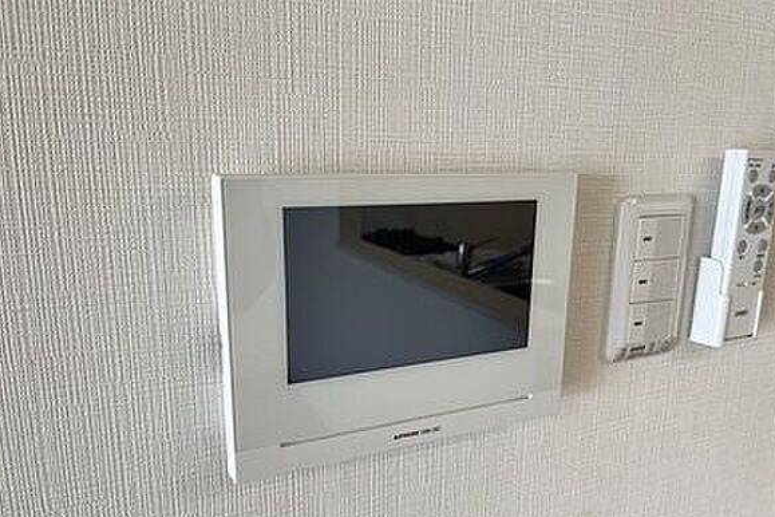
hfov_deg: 65.5
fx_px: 603
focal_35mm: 28
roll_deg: +0.2
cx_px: 388
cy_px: 299
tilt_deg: -13.4
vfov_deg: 46.2
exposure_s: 1/121
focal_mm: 5.1
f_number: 1.6
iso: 100
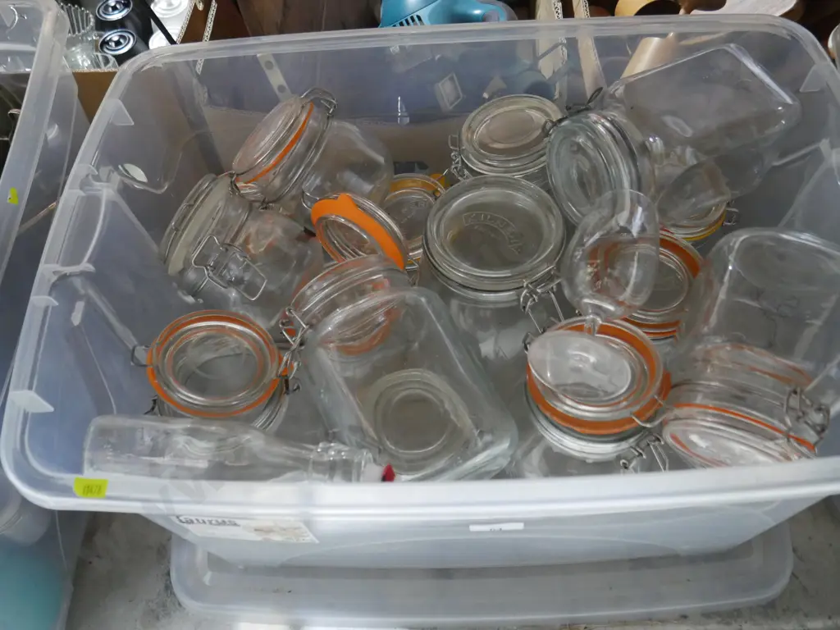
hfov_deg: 60.0
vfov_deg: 46.8
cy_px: 315
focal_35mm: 30
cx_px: 420
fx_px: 728
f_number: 3.6
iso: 3200
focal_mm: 15
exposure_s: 1/50
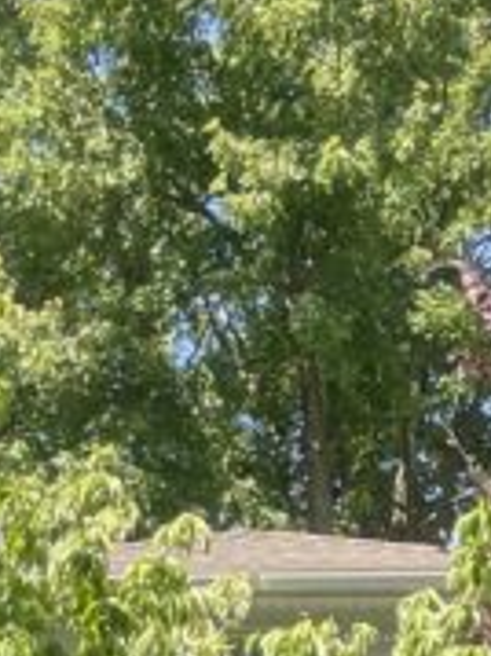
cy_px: 1602
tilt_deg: -7.4
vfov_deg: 11.1
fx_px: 2821
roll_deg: -1.6
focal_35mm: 149
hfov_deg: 9.8
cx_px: -147
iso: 32
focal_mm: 4.2
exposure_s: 1/381
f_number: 1.6
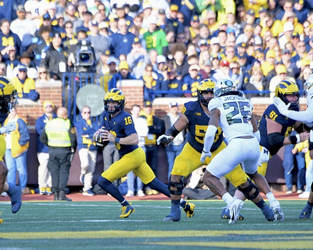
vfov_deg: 2.3
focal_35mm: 681
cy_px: 125
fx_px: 6307
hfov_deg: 2.8
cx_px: 133
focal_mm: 400
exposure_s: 1/1000
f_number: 5.6
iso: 1600
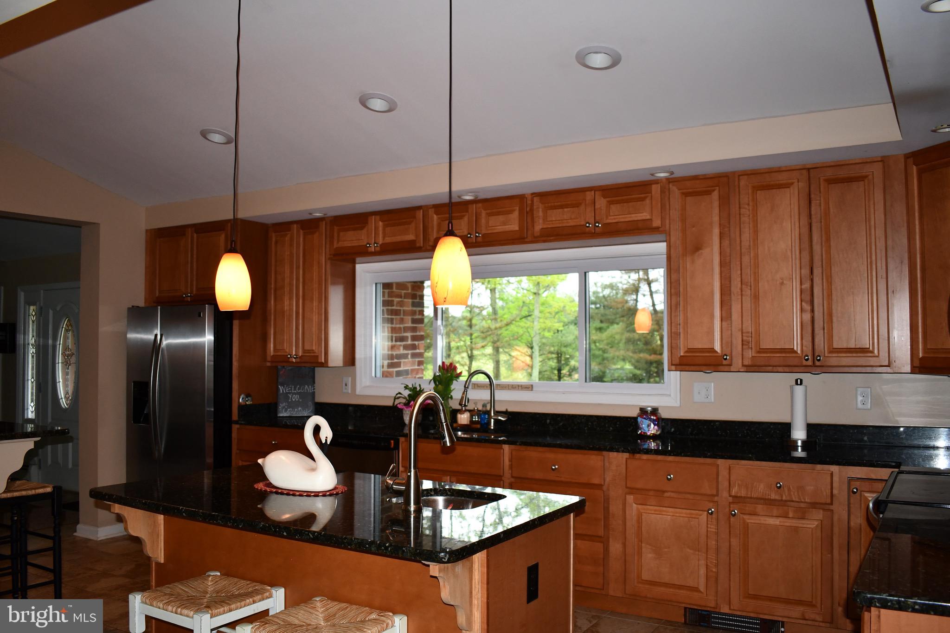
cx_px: 475
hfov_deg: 61.9
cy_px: 316
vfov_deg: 43.6
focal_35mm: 30
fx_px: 792
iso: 720
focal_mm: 20
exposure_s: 1/60
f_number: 3.5
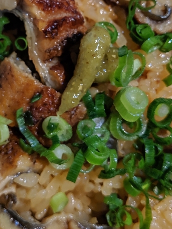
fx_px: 391
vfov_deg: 32.6
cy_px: 89
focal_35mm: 59
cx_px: 55
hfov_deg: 24.7
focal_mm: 4.44
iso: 130
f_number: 1.8
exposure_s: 1/25
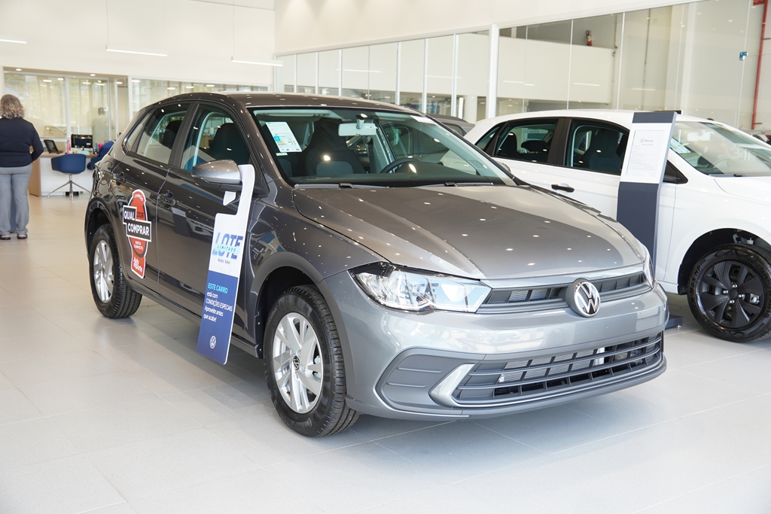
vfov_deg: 34.2
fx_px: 835
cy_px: 257
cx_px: 386
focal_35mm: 39
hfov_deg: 49.5
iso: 160
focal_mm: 26
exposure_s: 1/60
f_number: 3.5
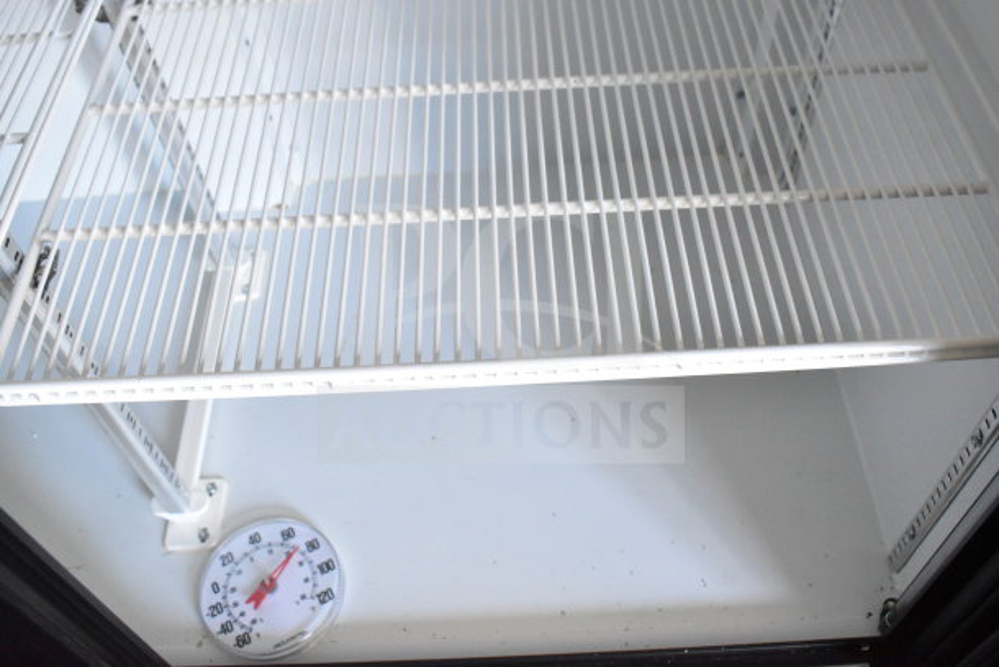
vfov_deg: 40.0
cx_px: 500
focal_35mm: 33
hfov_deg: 57.2
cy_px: 334
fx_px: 916
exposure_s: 1/160
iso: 6400
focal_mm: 22
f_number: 6.3
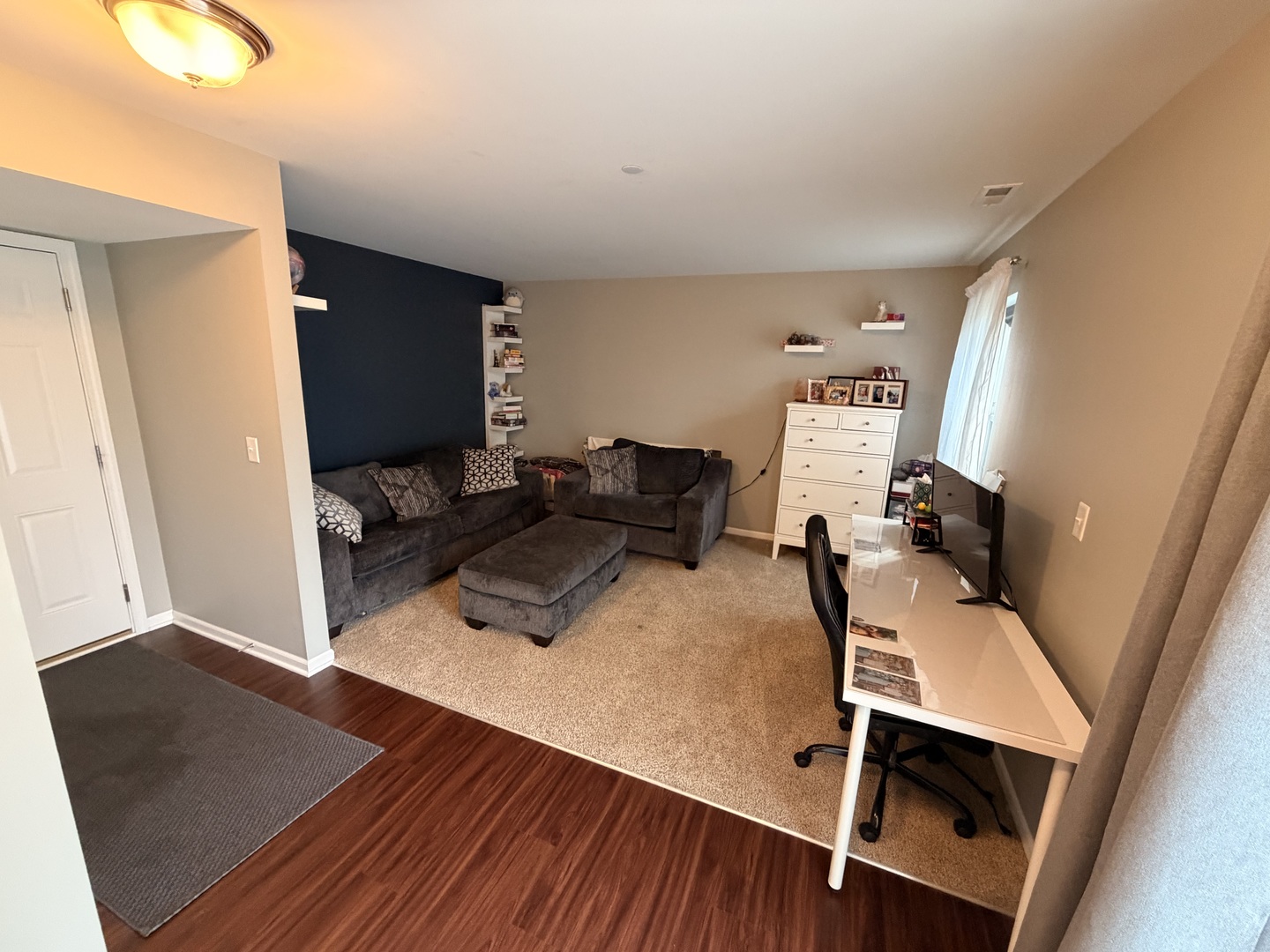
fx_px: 514
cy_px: 476
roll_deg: -2.7
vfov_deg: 85.7
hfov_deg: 102.1
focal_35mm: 14
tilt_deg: -12.7
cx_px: 635
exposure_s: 1/60
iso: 500
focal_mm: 2.22
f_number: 2.2
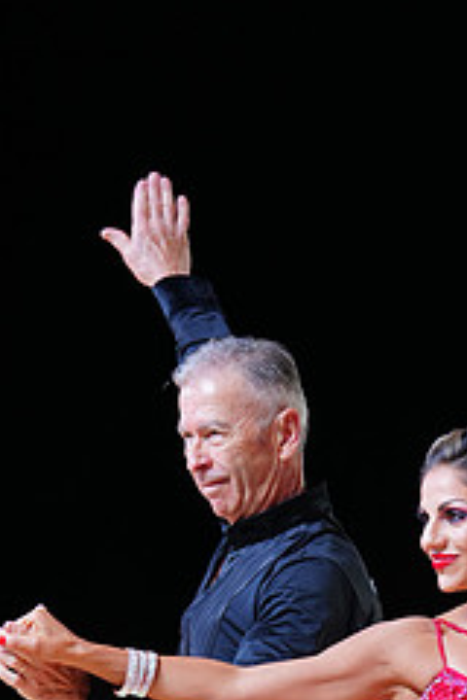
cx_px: 320
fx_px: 6012
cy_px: 811
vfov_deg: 6.6
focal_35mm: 309
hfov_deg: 4.4
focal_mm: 128
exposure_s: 1/400
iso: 640
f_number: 2.8
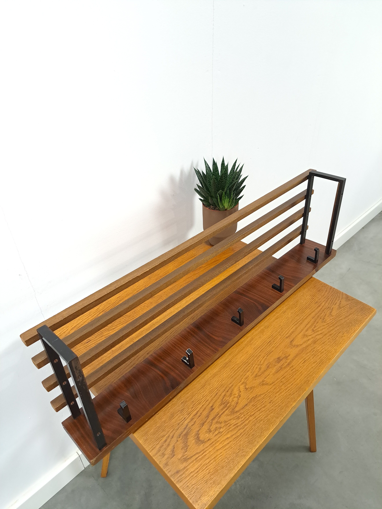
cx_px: 191
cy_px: 254
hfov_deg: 56.8
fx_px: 353
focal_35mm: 24
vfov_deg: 71.6
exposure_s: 1/50
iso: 400
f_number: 1.8
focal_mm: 5.23
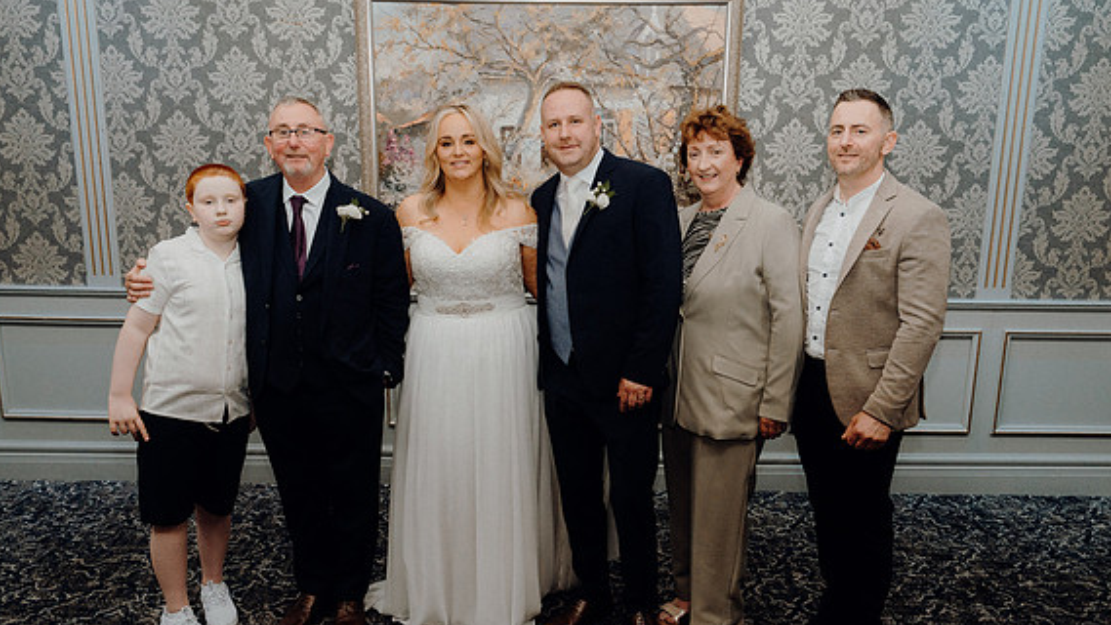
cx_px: 556
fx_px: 913
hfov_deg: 62.6
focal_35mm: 31
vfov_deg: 37.7
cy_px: 343
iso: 2500
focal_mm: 29
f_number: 5
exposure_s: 1/160
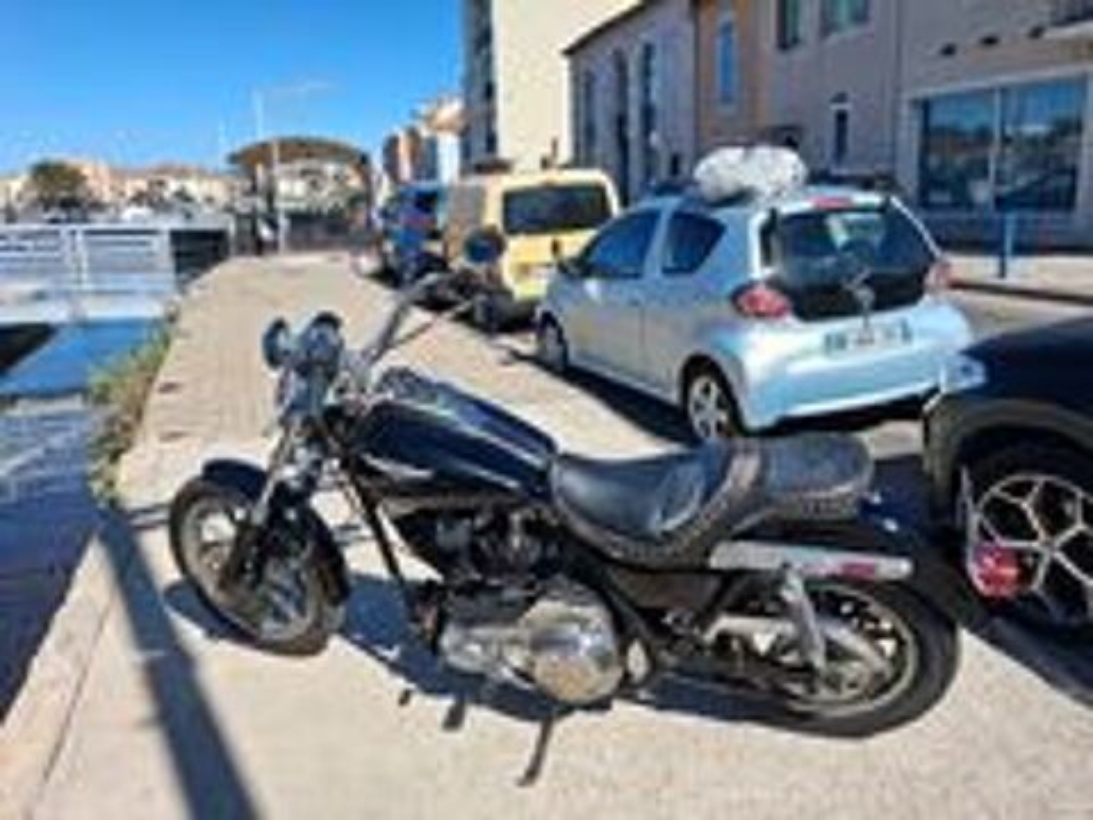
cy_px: 410
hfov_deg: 65.3
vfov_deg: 51.4
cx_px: 546
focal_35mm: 27
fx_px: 853
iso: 25
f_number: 1.8
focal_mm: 4
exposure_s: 1/772
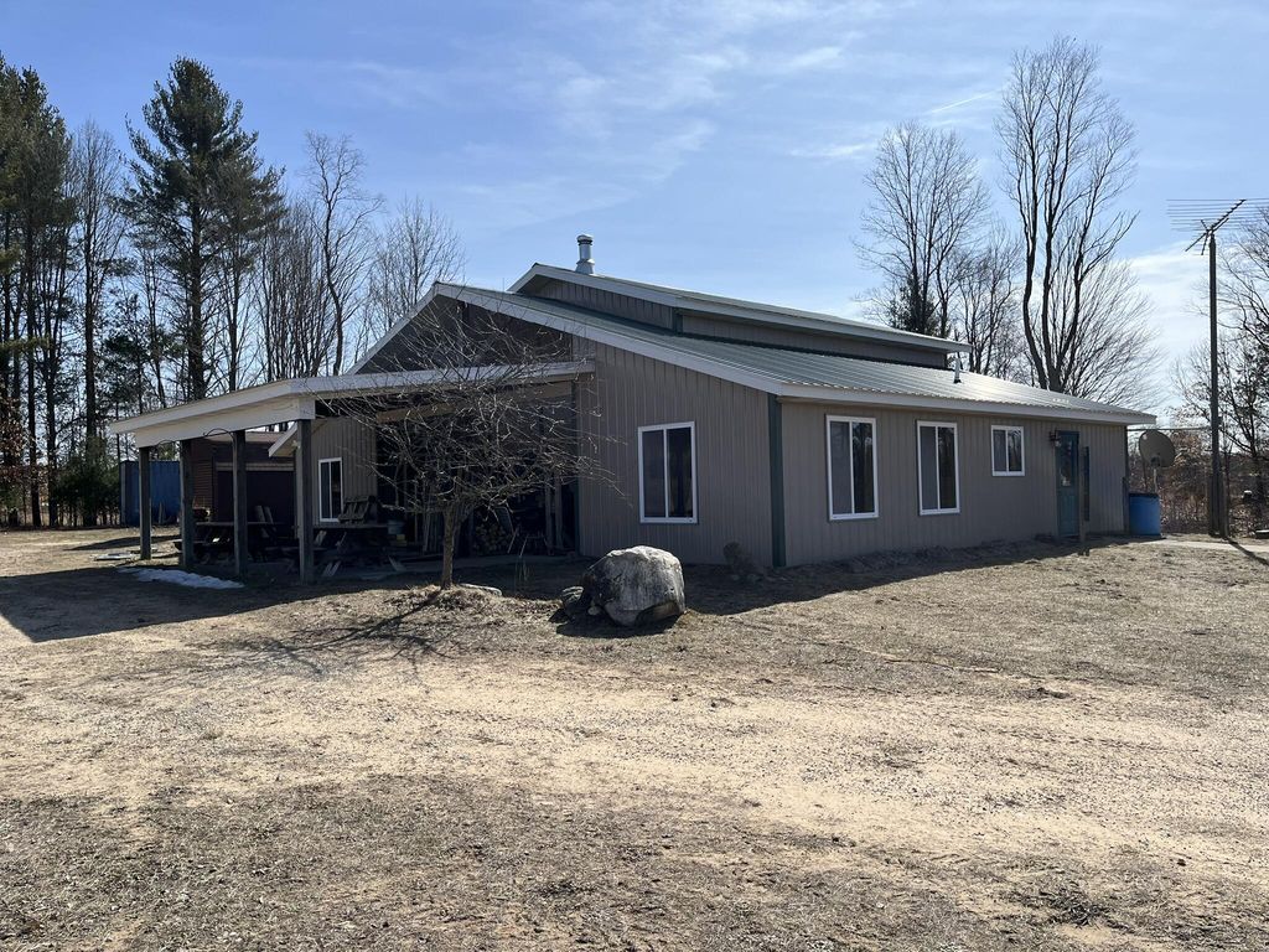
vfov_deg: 53.1
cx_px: 634
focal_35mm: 26
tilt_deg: +0.3
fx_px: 953
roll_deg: +2.1
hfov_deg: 67.3
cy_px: 476
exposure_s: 1/5319
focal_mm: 5.1
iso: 50
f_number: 1.6
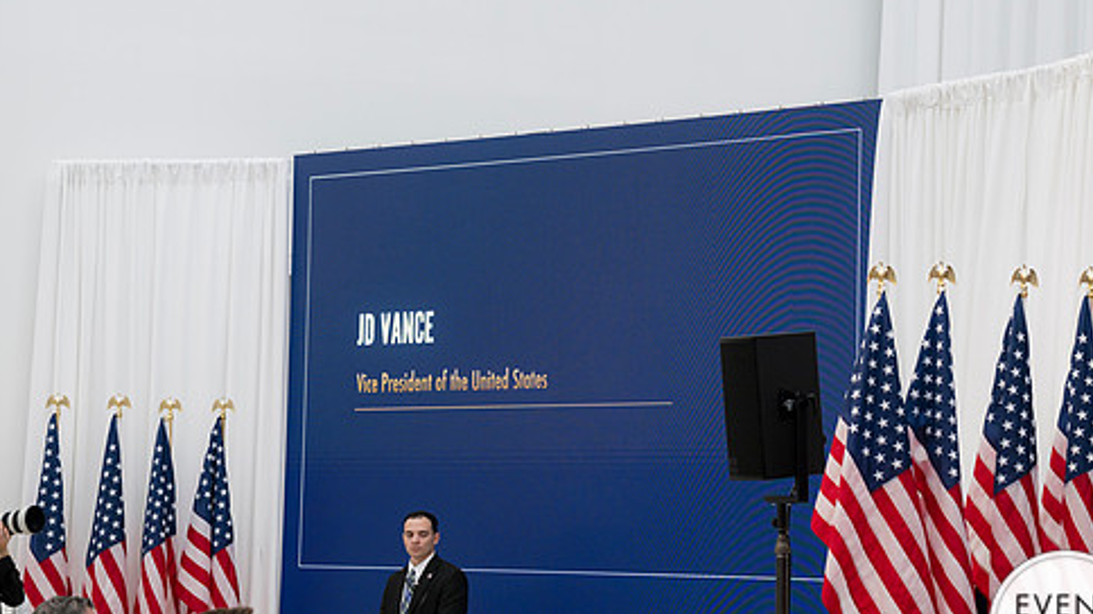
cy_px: 340
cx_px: 562
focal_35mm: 108
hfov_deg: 19.8
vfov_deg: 11.2
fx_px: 3129
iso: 400
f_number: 4
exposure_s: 1/160
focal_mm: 86
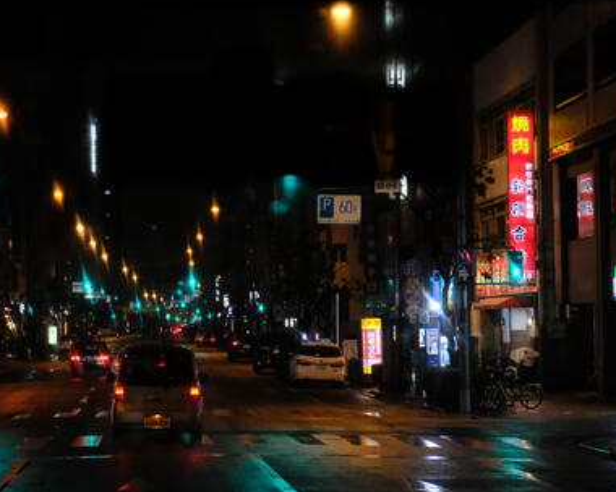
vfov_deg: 12.5
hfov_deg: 15.6
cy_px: 235
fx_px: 2242
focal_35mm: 123
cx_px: 160
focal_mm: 55
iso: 8000
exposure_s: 1/320
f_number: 4
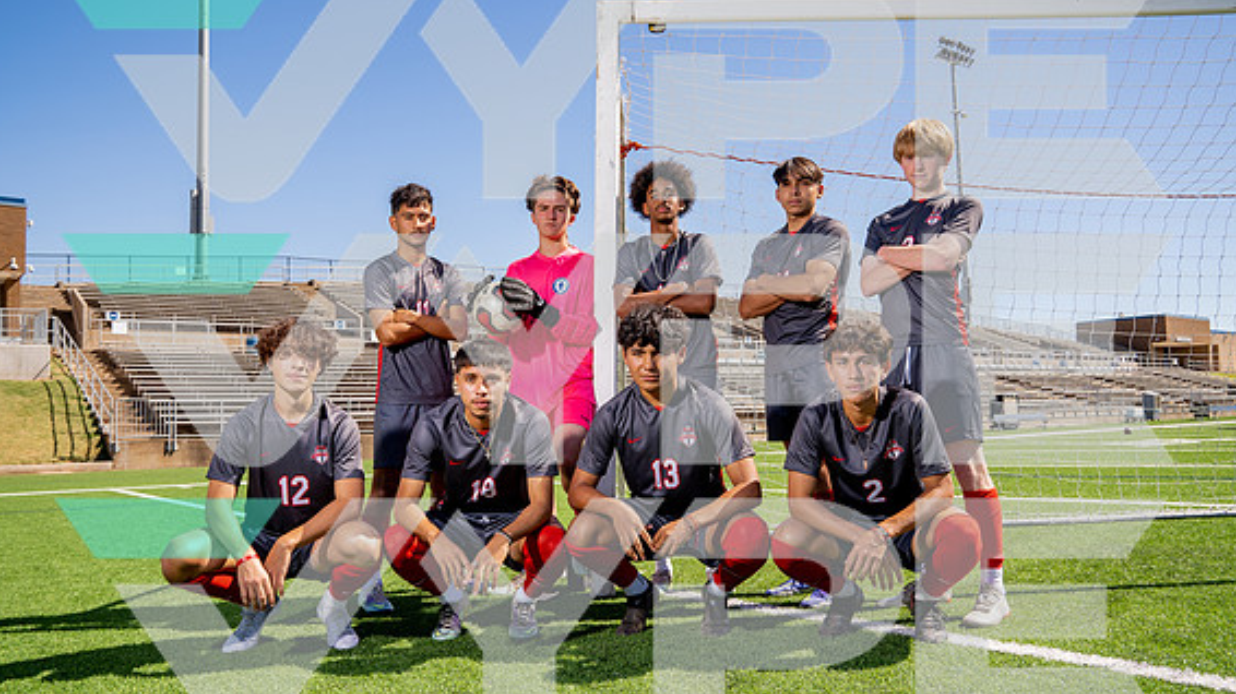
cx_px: 618
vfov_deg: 40.1
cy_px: 350
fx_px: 950
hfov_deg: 66.1
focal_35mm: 29
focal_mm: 27
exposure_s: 1/250
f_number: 8
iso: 100
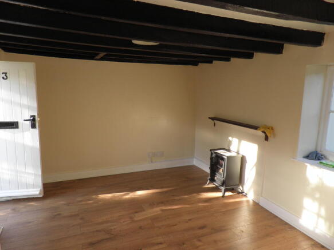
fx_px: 232
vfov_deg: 56.8
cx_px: 167
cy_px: 125
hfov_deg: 71.6
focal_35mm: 24
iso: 64
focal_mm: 4.3
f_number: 3.3
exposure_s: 1/50
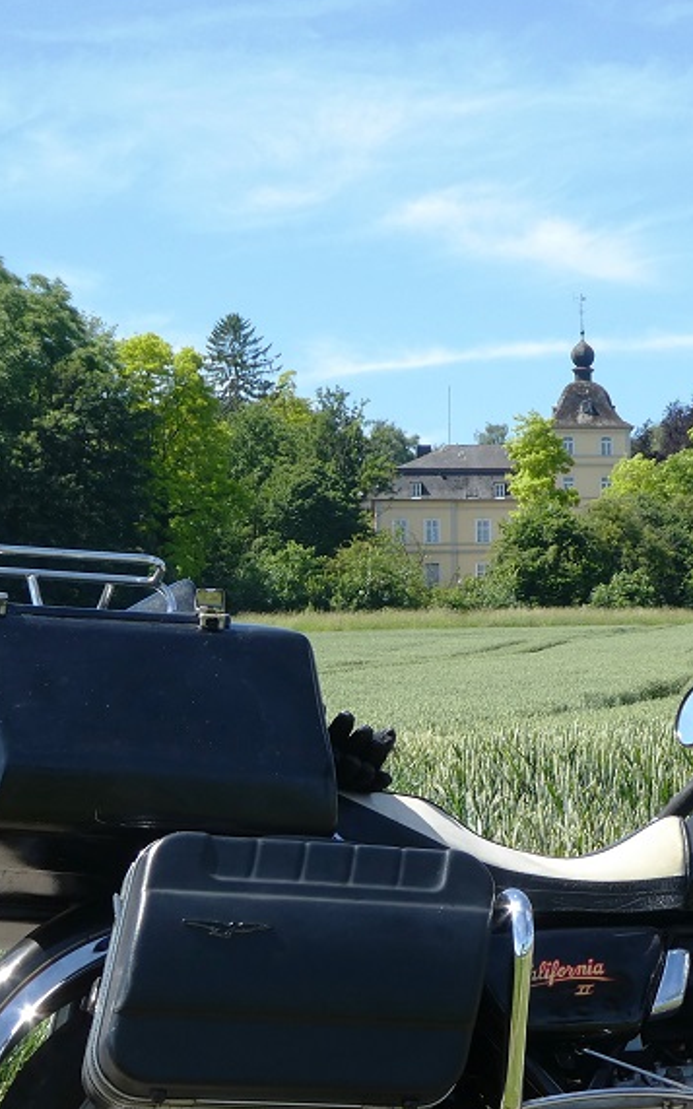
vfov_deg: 23.4
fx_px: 2659
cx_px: 569
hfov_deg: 14.8
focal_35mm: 88
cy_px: 759
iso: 80
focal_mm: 7.8
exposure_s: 1/400
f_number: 3.9
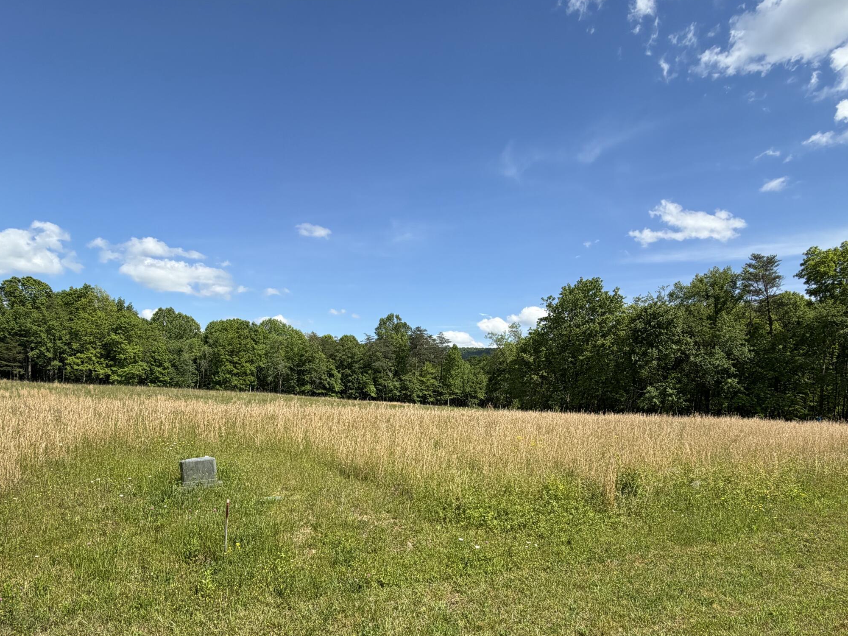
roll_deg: -1.6
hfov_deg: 79.0
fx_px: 514
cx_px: 421
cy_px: 438
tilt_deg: -4.3
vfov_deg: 61.5
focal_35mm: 21
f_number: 2.2
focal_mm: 2.22
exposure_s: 1/770
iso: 25
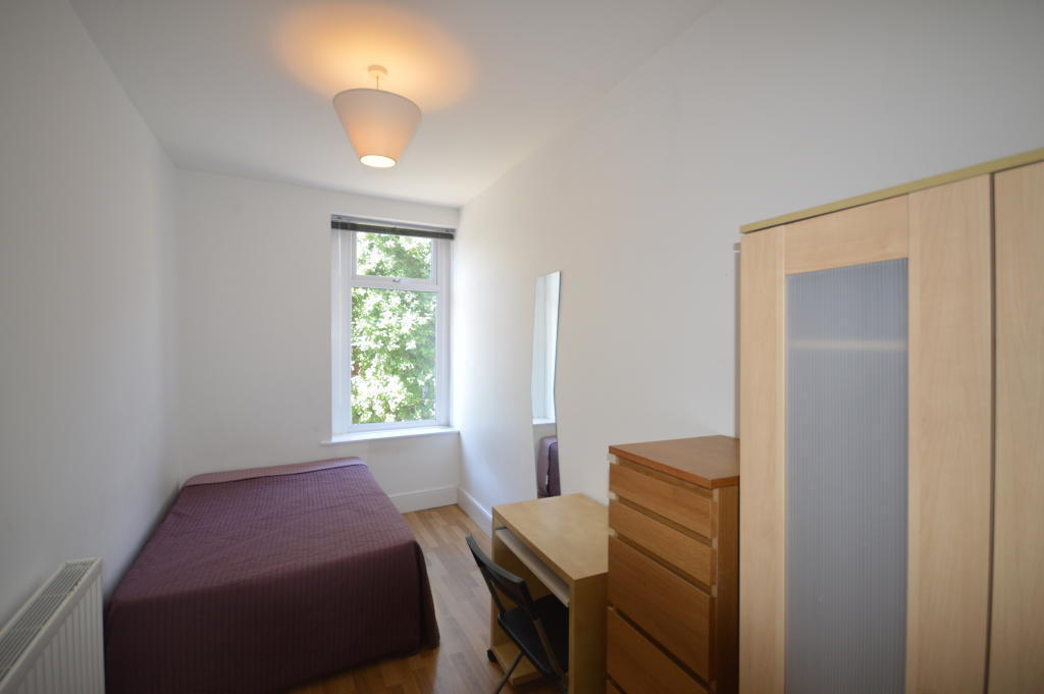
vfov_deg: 77.2
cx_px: 522
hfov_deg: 100.4
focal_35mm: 15
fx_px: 435
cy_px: 347
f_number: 4
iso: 400
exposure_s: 1/80
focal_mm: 10
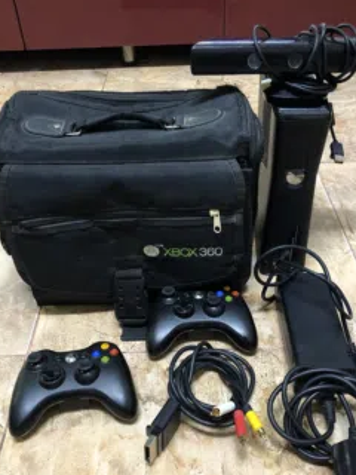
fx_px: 480
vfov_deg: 52.5
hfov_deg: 40.7
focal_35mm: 35
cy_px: 261
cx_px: 187
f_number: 1.8
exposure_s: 1/17
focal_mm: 4
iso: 100
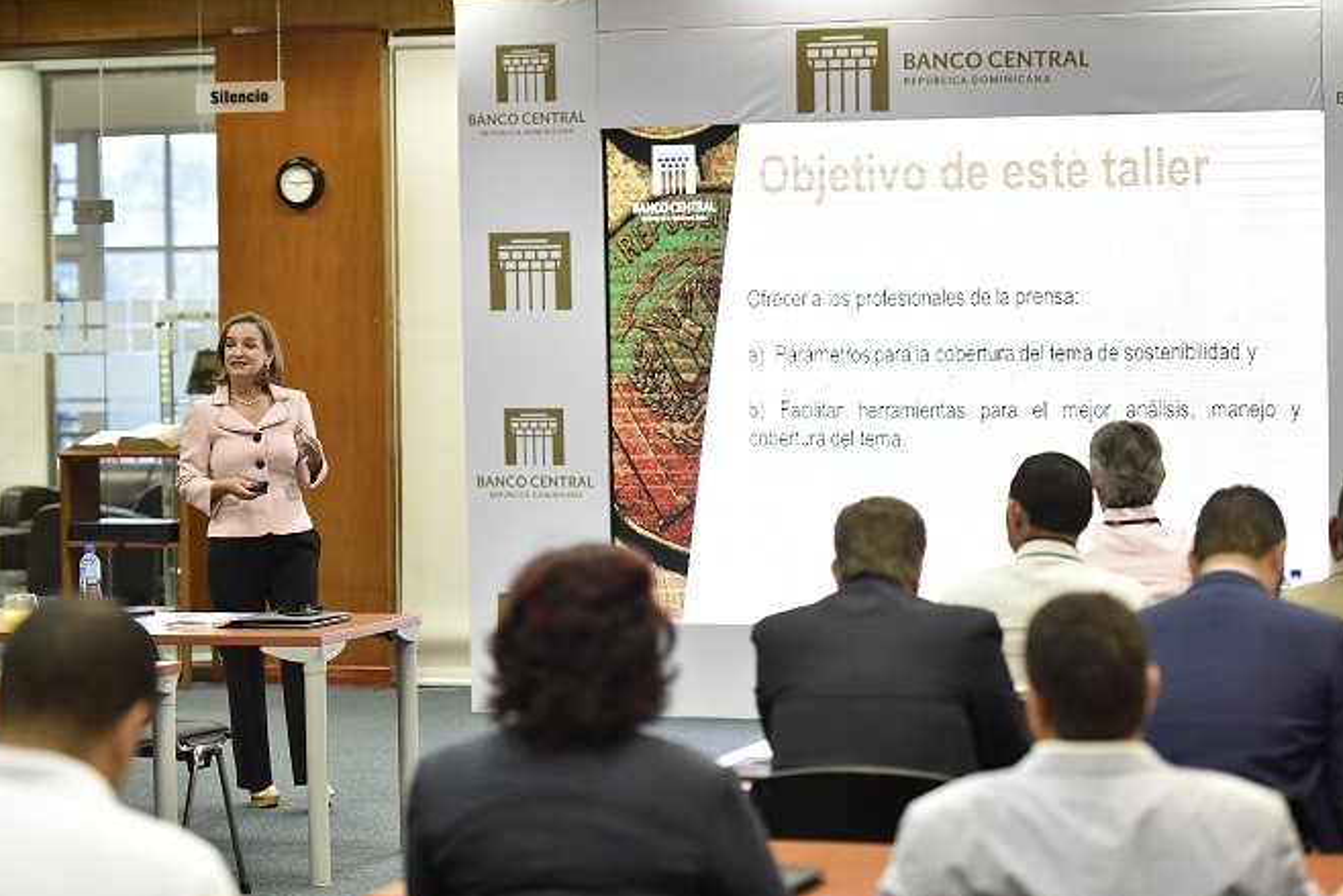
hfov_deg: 19.1
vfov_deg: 12.8
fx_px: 3992
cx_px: 653
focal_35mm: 107
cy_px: 449
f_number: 2.8
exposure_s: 1/320
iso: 4000
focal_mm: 102
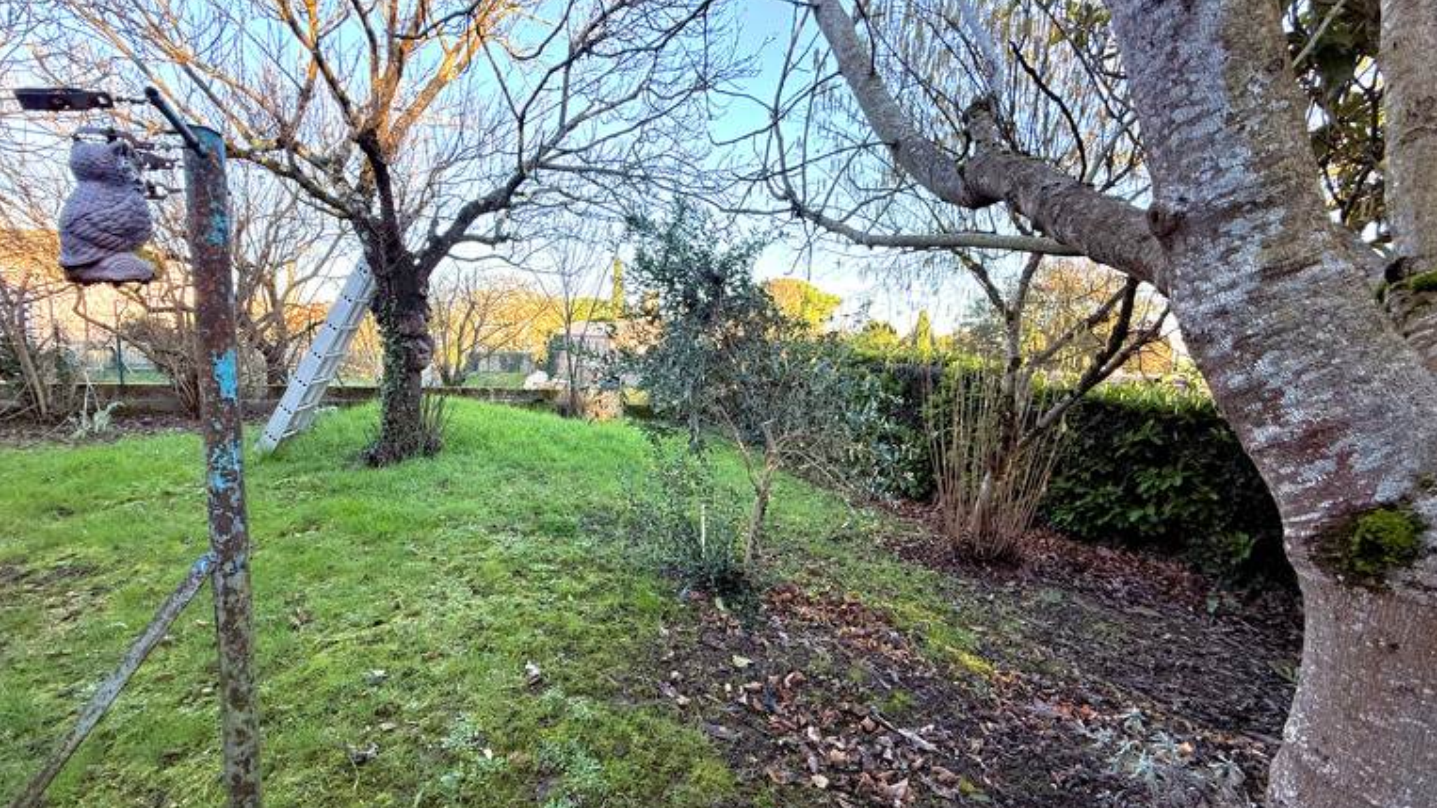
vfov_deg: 67.0
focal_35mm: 16
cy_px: 433
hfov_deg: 99.3
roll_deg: -3.3
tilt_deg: -7.1
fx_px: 610
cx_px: 689
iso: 64
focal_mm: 2.22
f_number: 2.2
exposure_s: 1/156
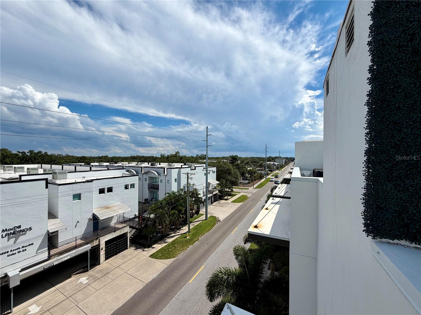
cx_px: 210
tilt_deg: -0.1
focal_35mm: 14
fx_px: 170
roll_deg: +0.0
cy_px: 158
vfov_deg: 85.7
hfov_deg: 102.1
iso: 20
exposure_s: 1/2024
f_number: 2.2
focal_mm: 2.22
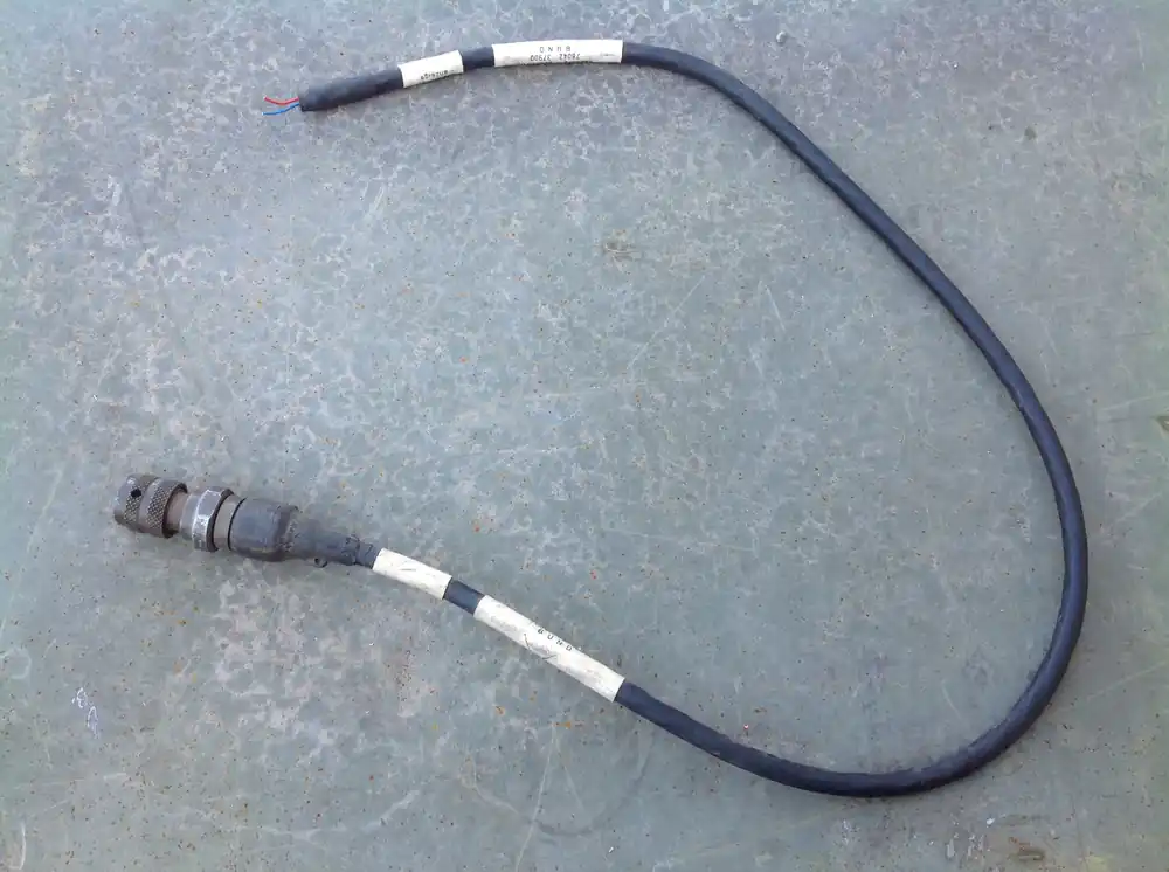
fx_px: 1180
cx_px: 584
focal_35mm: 35
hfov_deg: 52.7
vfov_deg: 40.6
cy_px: 436
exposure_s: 1/141
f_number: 2.4
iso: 50
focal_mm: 4.28
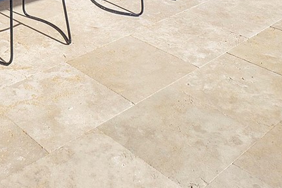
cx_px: 72
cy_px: -173
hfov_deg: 33.3
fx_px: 462
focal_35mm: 59
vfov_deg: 17.5
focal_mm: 10
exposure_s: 1/200
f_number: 10
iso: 100
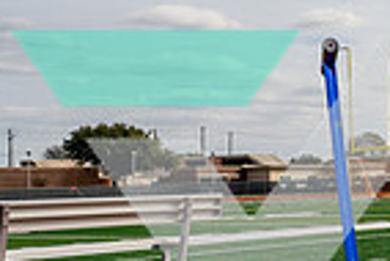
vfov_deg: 14.0
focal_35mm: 98
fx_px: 1063
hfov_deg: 17.0
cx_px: 711
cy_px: 177
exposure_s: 1/1250
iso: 160
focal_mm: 24
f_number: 6.3
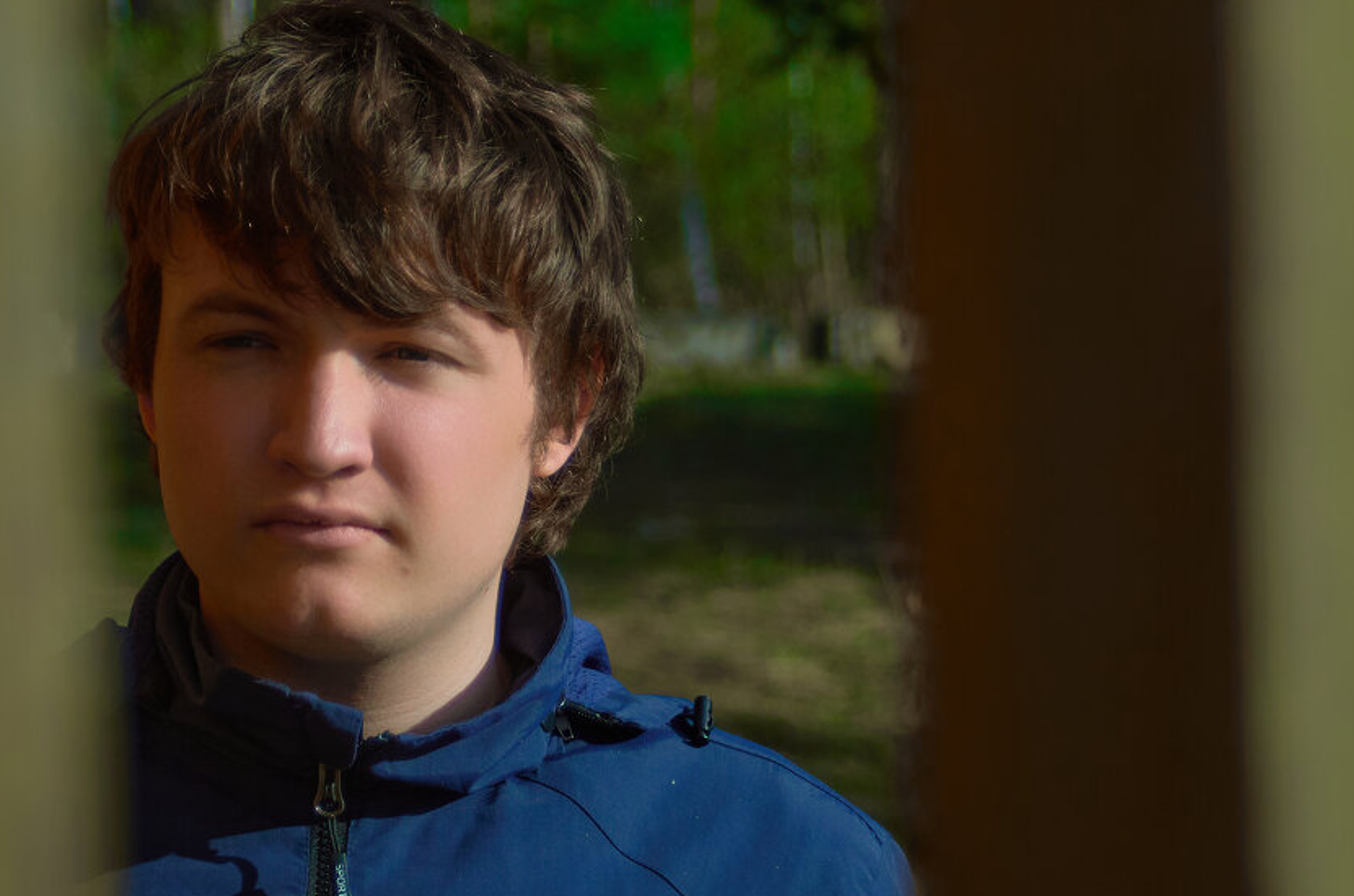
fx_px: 4878
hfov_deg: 15.8
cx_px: 466
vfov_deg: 10.5
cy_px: 408
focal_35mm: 130
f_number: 4.2
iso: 100
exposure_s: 1/3200
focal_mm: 60
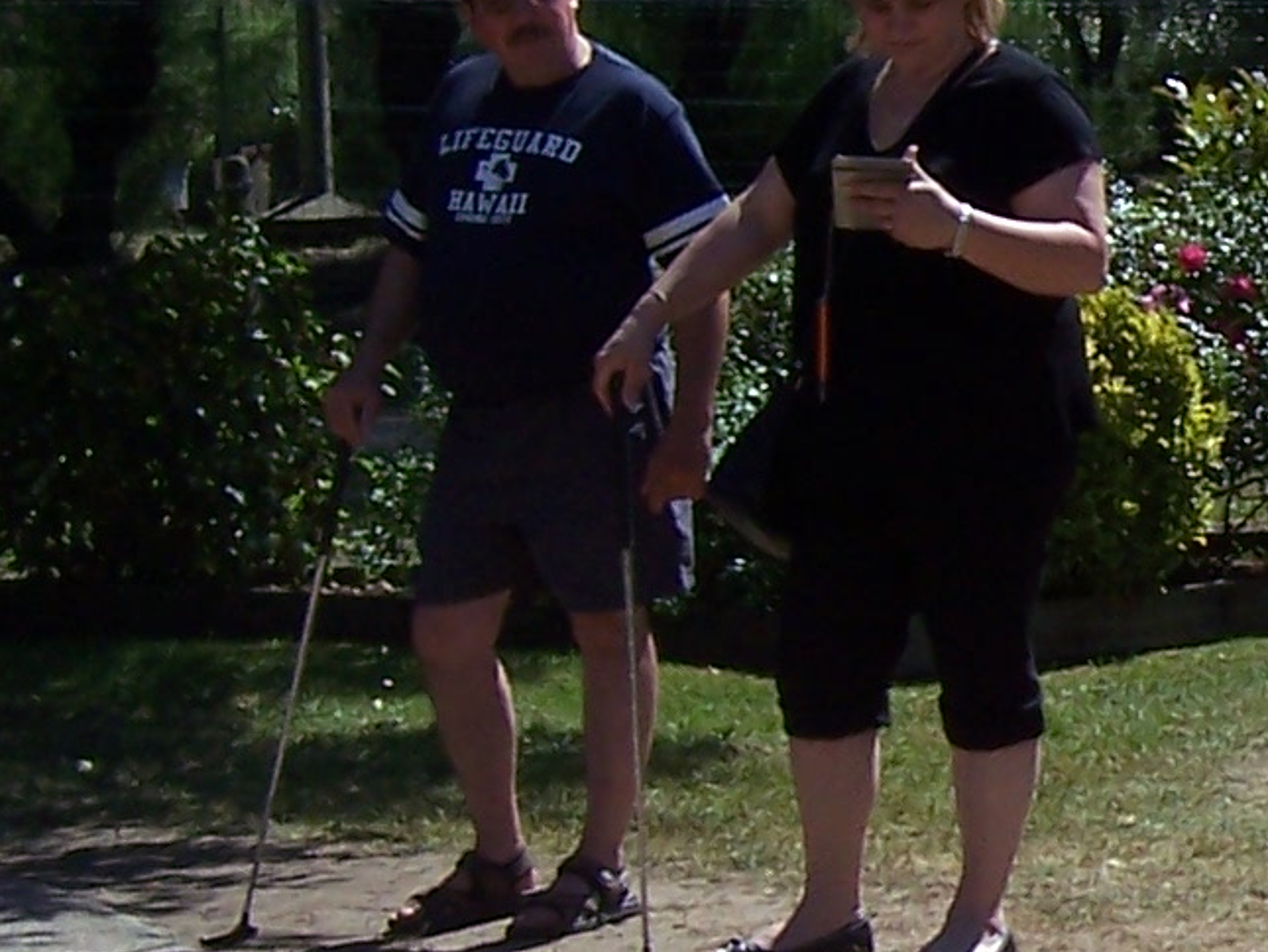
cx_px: 1681
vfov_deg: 11.0
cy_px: 490
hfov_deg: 14.0
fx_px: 4946
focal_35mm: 135
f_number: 5.6
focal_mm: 5.6
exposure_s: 1/500
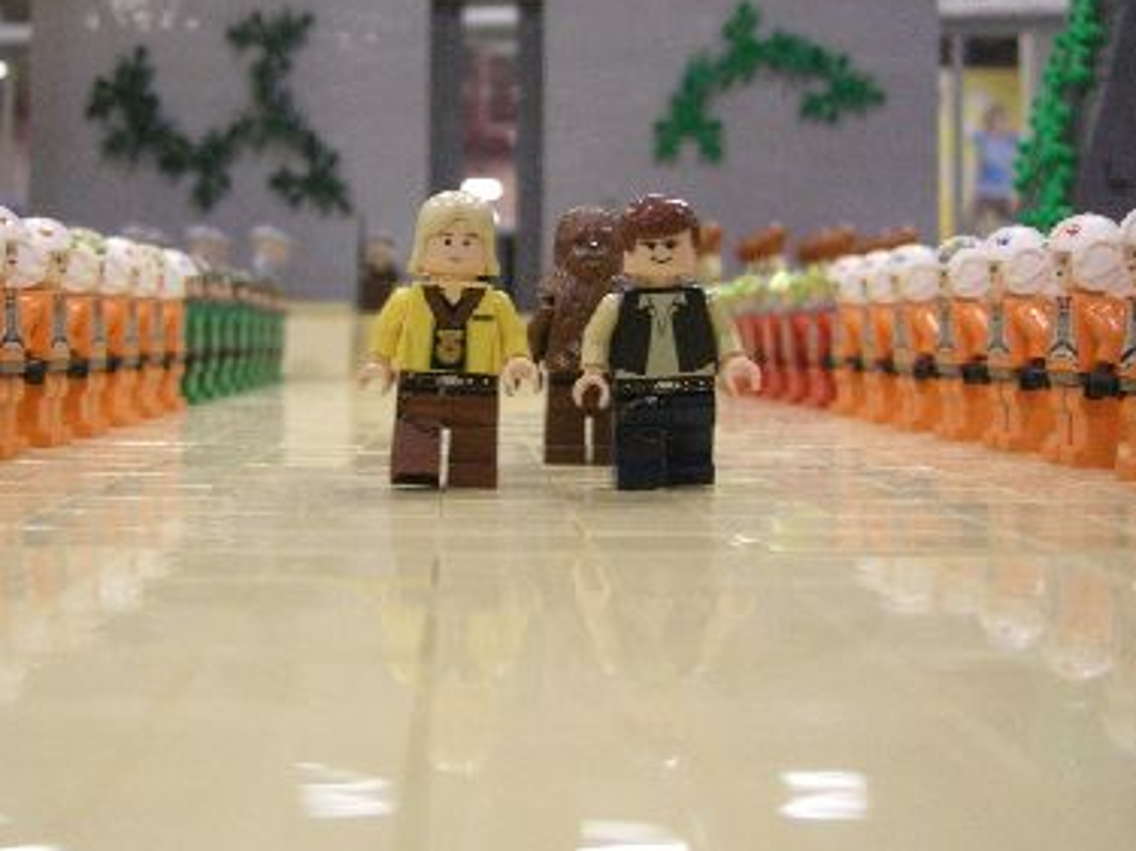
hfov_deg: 39.6
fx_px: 1575
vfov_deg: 30.1
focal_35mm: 48
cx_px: 509
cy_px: 310
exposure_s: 1/18.5
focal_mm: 7.5
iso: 400
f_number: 2.7
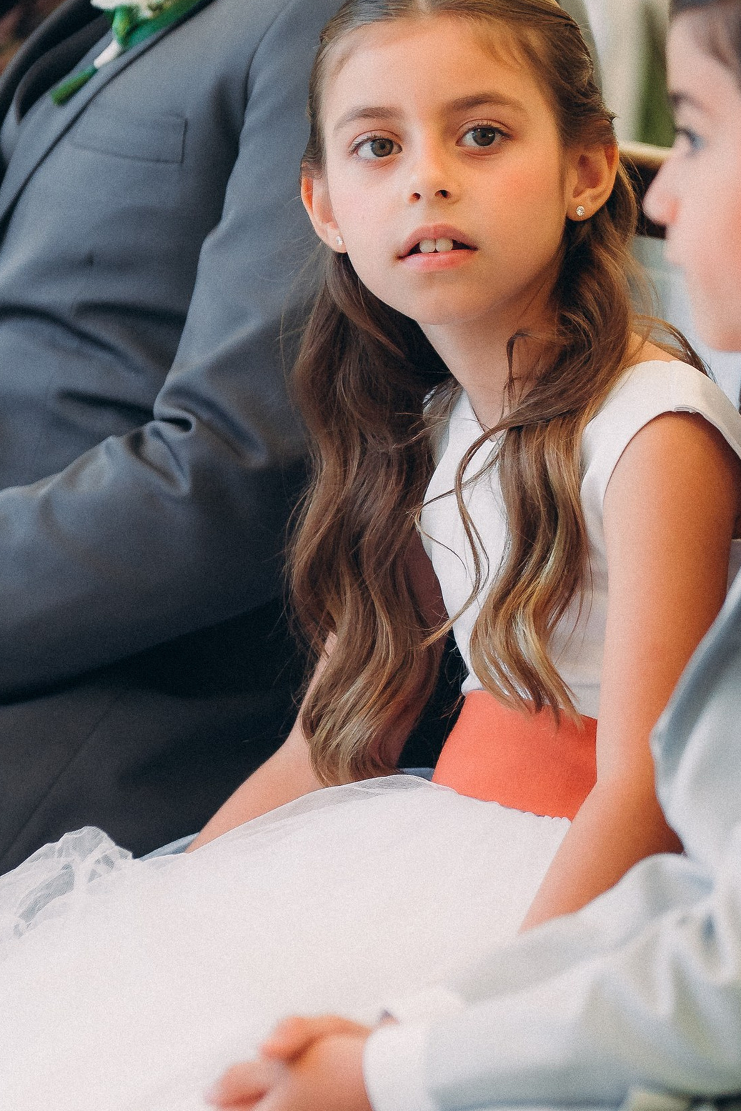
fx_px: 9754
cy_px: 487
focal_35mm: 316
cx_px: 510
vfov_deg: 6.5
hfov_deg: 4.3
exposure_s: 1/500
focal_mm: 128
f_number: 2.8
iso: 1000
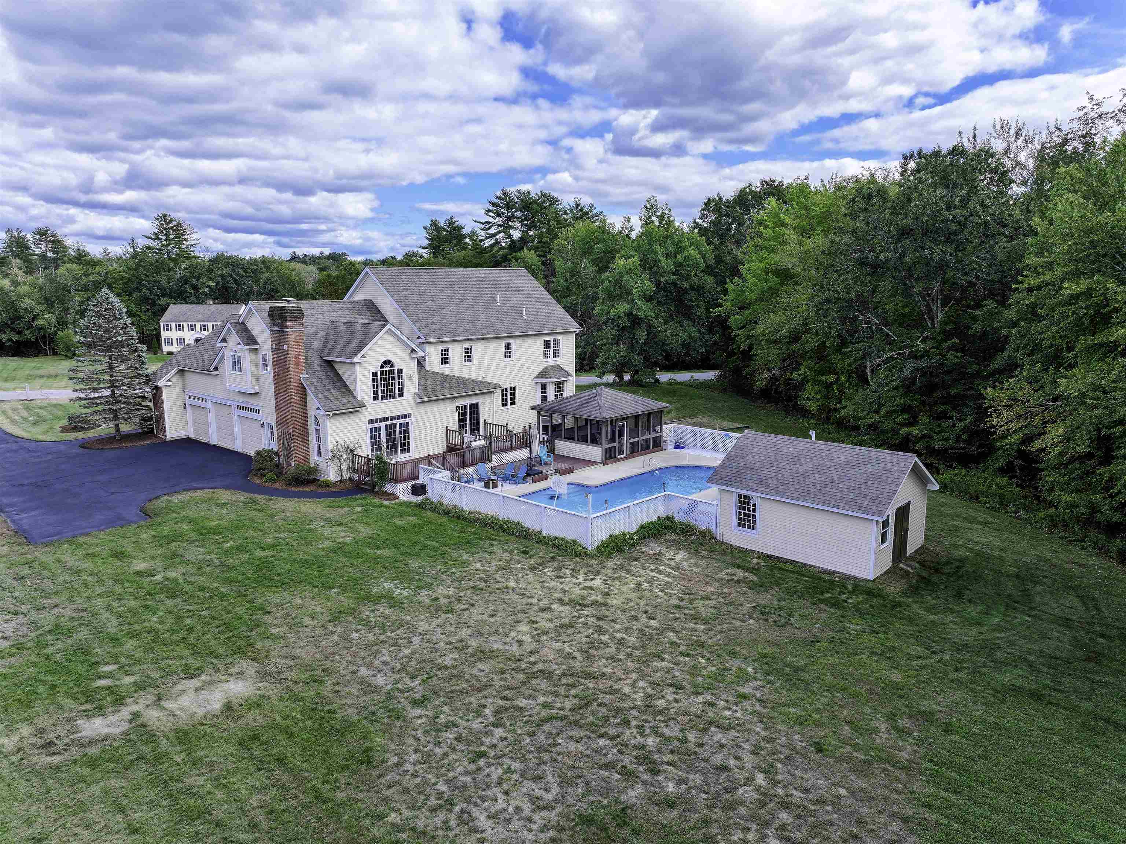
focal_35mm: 24
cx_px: 563
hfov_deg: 71.6
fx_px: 781
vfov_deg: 56.8
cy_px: 422
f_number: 2.8
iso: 280
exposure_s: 1/2000
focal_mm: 12.29
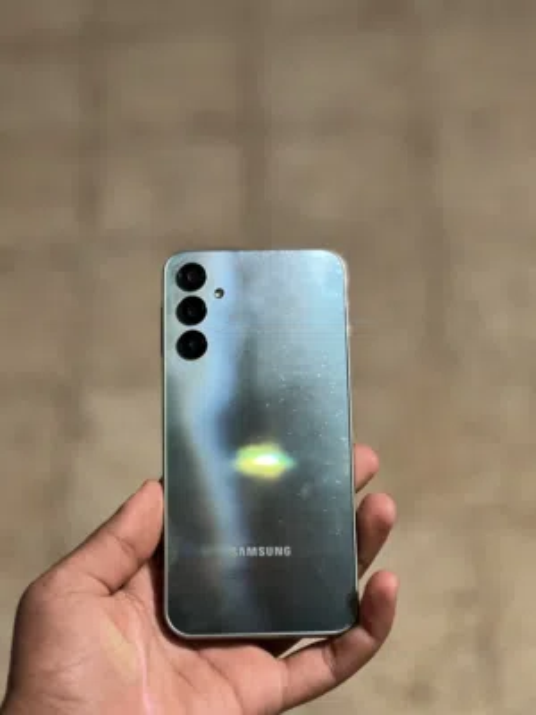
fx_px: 1590
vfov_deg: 25.3
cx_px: 268
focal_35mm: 77
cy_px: 358
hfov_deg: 19.1
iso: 320
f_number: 2.8
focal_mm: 9
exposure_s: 1/20
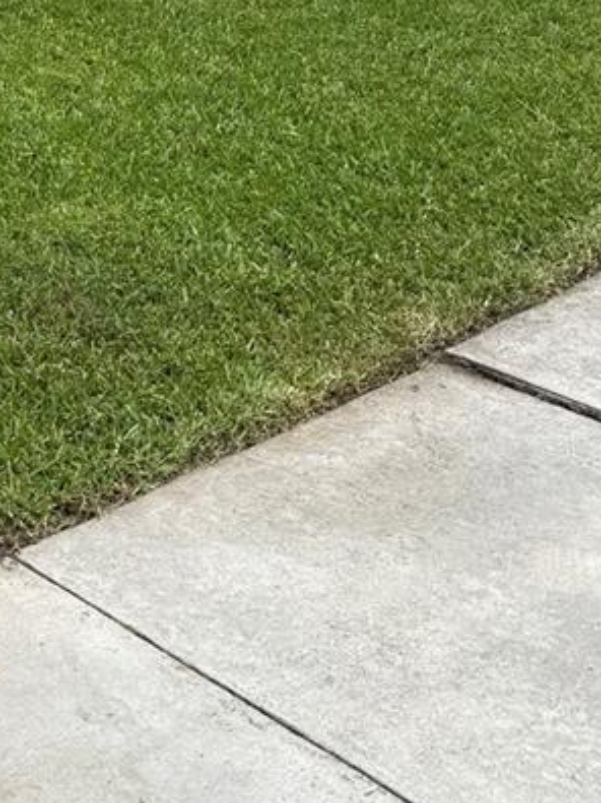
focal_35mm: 73
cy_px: -293
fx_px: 1691
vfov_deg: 23.1
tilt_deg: -4.5
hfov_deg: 18.5
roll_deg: -0.2
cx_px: -215
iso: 80
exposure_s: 1/4405
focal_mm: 6.76
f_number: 1.78
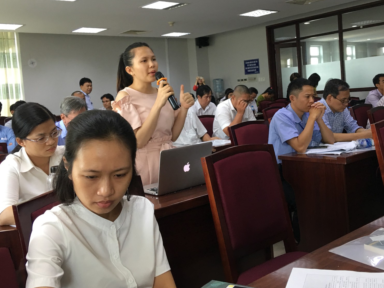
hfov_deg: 47.7
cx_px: 226
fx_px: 433
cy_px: 115
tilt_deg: -1.3
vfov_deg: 36.7
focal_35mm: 39
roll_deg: +4.5
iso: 64
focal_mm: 4.15
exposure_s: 1/33
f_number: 2.2
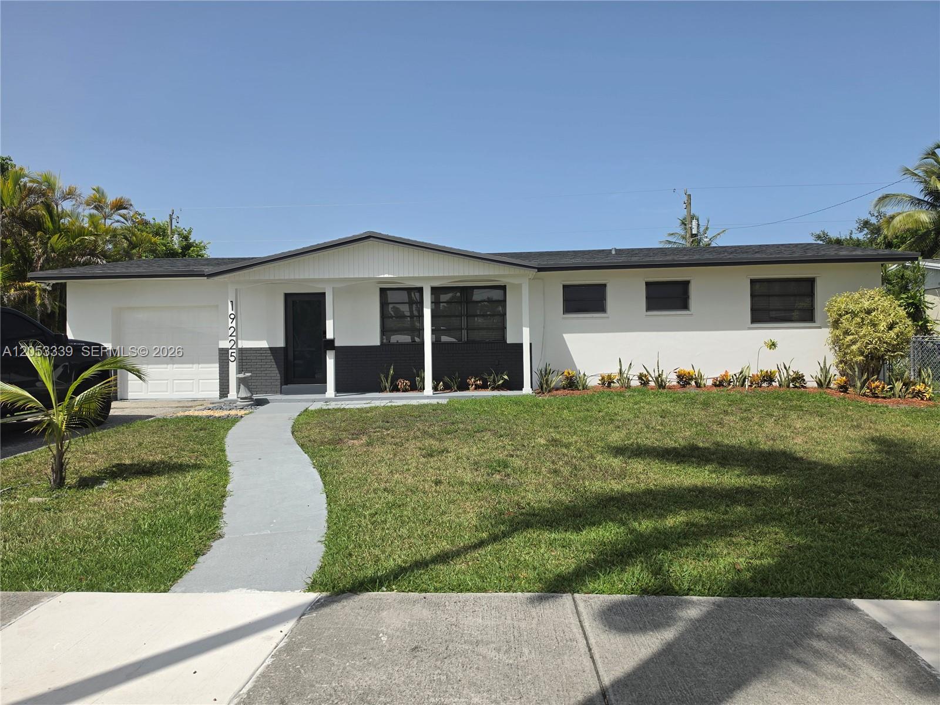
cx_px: 470
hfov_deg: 73.9
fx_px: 625
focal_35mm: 23
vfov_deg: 58.9
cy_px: 352
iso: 50
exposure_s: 1/7939
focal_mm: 6.5
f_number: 1.4
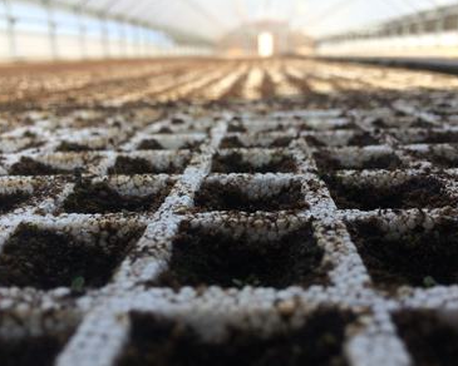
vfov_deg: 47.1
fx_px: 420
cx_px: 238
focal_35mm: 31
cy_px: 183
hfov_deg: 57.2
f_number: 2.2
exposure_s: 1/912
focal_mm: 4.15
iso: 32
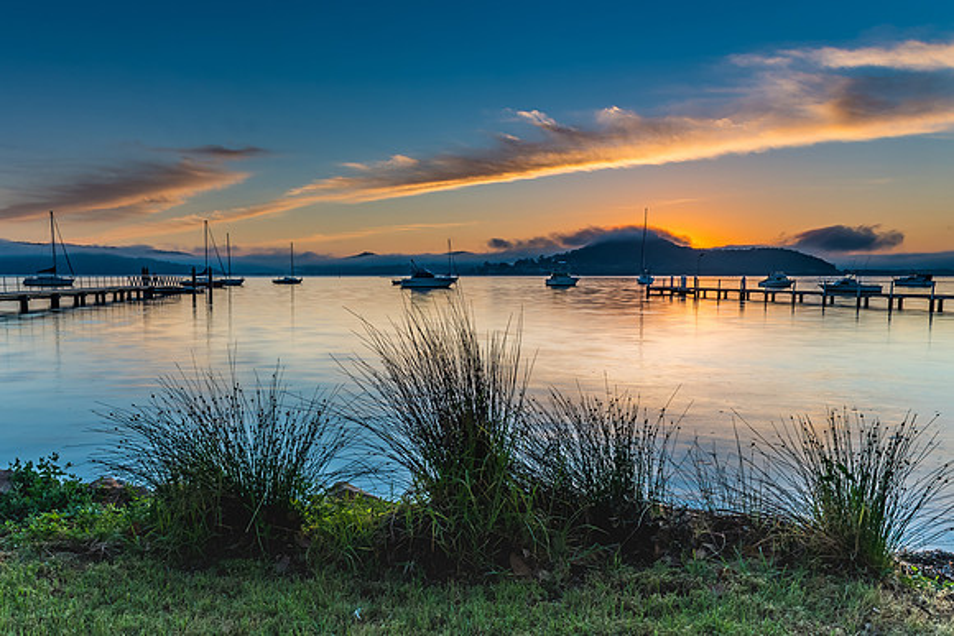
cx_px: 393
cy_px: 354
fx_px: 807
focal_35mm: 30
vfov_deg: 43.0
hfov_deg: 60.8
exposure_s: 1.3
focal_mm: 16
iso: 50
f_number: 11
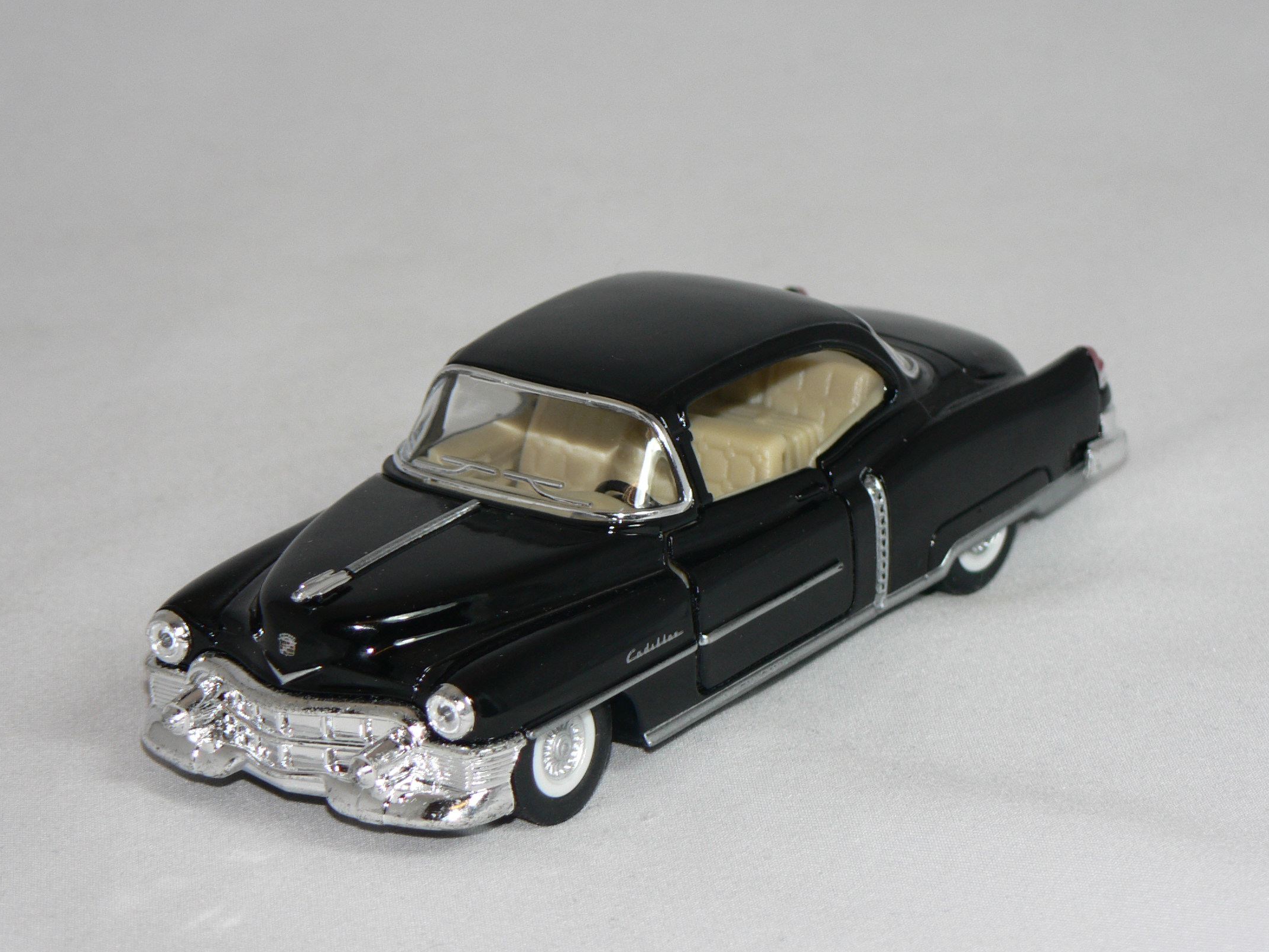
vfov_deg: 9.6
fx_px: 5682
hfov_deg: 12.7
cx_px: 639
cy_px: 491
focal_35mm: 155
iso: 80
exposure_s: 1/60
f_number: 3.2
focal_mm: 21.6
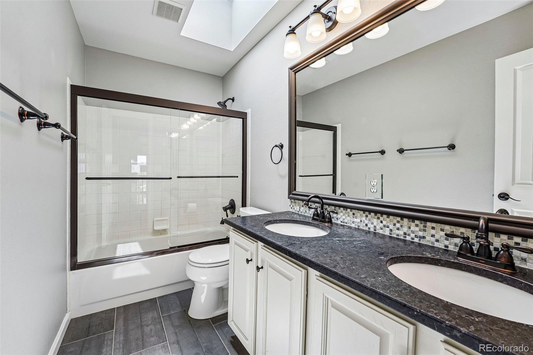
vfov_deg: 78.8
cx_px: 266
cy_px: 178
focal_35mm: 15
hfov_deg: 101.9
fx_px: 216
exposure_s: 1/30
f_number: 8
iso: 200
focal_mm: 14.6
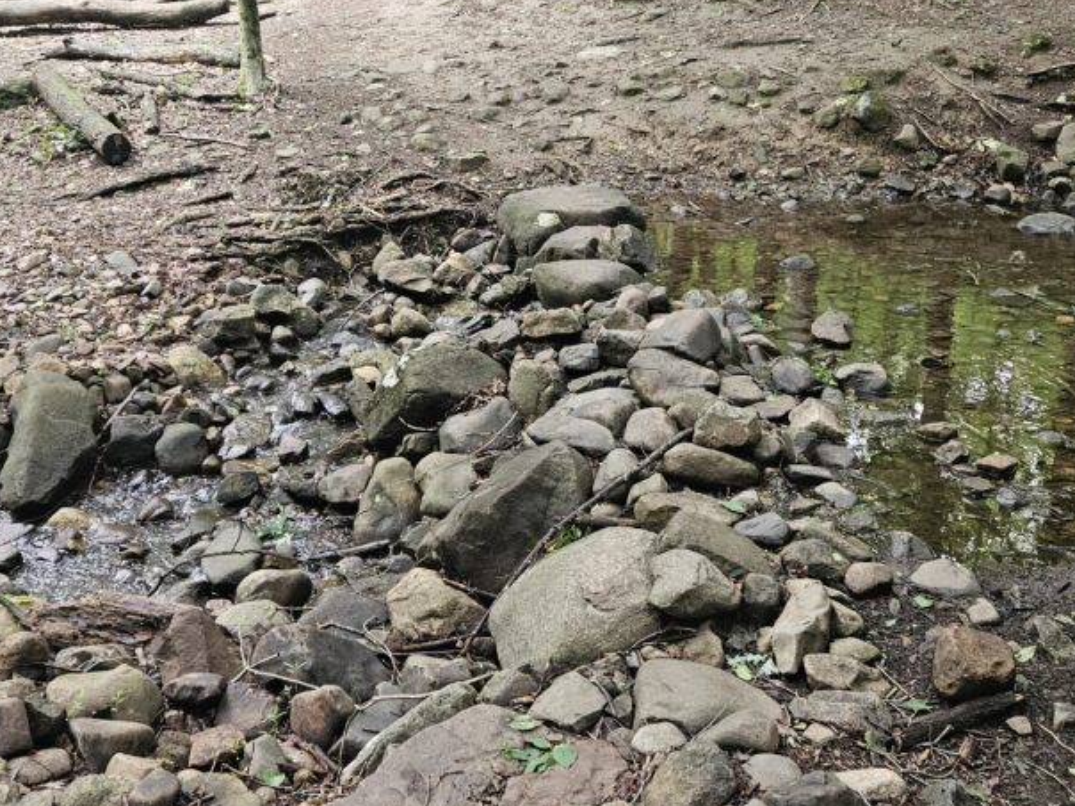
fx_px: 1211
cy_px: 246
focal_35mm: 39
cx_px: 552
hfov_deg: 47.9
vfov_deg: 36.3
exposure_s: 1/120
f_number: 1.8
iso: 250
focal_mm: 5.4
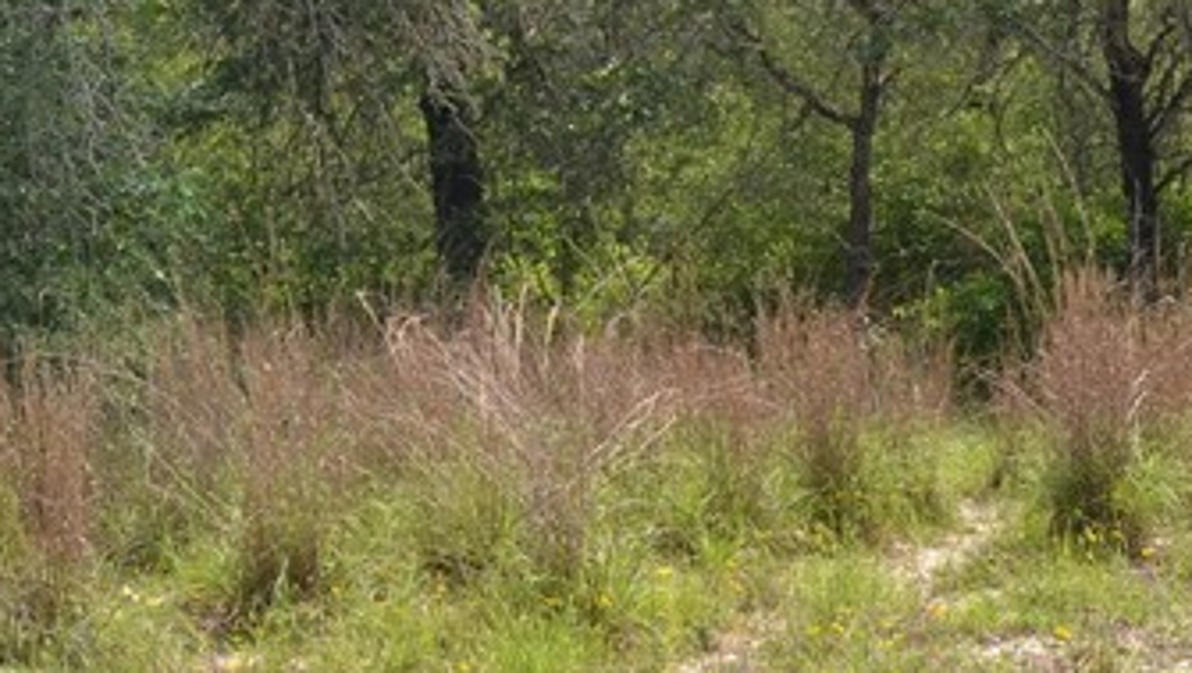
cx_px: 503
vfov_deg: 10.3
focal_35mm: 112
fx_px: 3543
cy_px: -447
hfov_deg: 19.1
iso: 100
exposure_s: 1/250
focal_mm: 22
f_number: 6.3
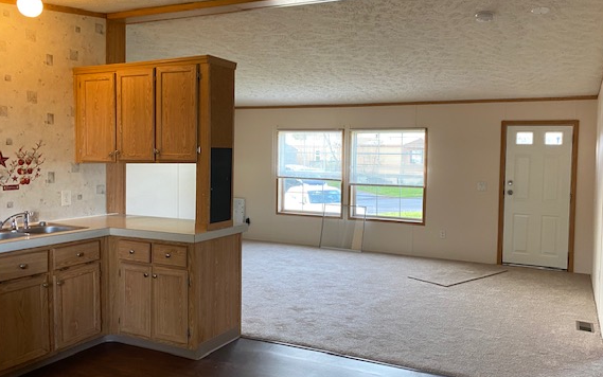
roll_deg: -0.6
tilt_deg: -1.9
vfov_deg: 40.6
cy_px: 182
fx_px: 510
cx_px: 330
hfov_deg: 61.1
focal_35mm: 31
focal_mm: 4.25
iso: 160
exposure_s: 1/60
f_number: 1.8
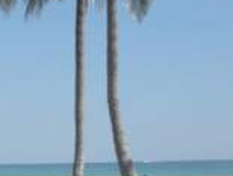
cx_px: -86
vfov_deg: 13.2
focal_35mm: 112
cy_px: 56
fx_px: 755
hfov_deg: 16.4
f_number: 3.5
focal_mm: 6.3
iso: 88
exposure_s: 1/914
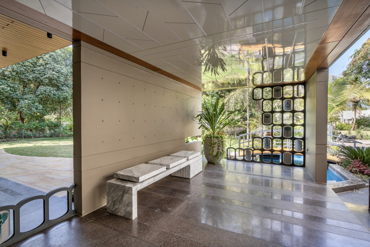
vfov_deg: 73.7
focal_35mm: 16
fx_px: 164
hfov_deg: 96.7
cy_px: 124
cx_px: 185
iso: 125
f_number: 8
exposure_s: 1/30
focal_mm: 16
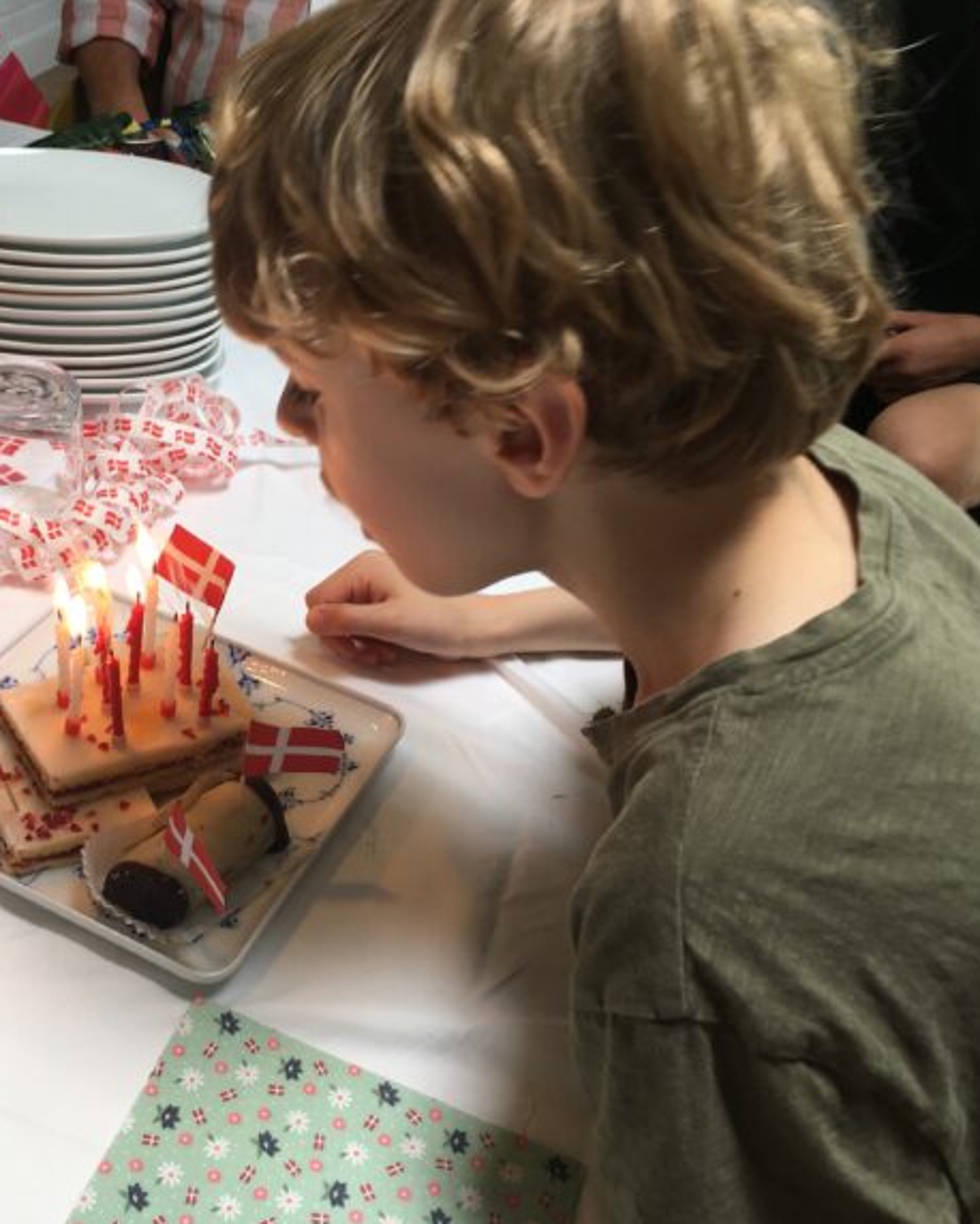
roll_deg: -6.5
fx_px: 1377
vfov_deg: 47.9
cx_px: 255
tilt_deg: -35.1
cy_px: 614
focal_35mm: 38
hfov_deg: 38.3
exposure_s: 1/50
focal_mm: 4.15
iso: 25
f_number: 2.2
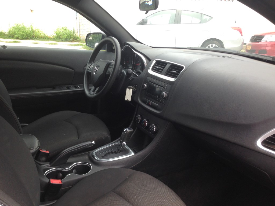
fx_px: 262
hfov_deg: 55.4
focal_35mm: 33
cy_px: 103
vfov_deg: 42.9
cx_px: 138
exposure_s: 1/192
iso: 50
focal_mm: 4.12
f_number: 2.4
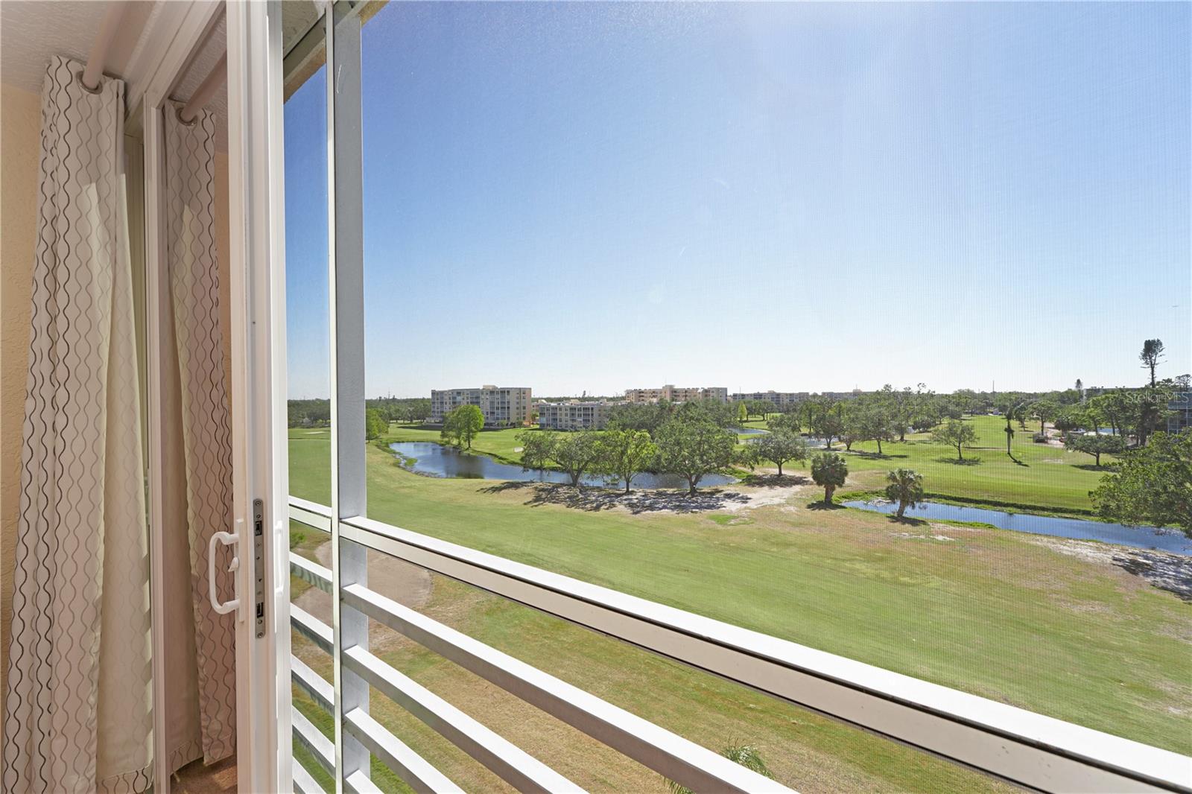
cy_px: 397
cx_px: 596
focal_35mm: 14
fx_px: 463
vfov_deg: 81.2
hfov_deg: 104.3
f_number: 9
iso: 200
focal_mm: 14
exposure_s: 1/250
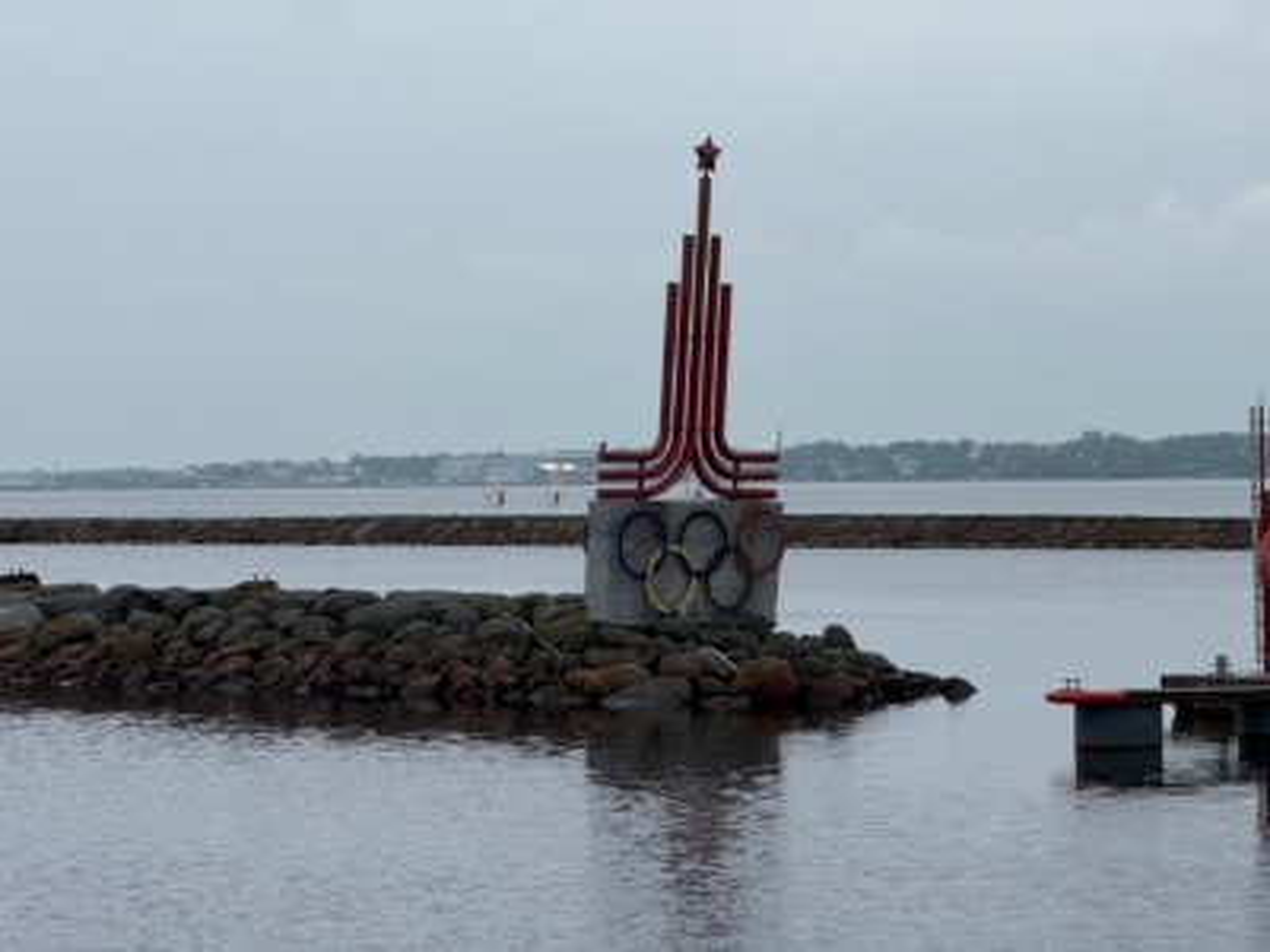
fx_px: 4403
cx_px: 635
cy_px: 476
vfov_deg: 12.3
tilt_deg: +0.4
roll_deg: +0.2
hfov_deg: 16.4
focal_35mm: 120
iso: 50
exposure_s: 1/1689
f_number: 2.8
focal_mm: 15.66
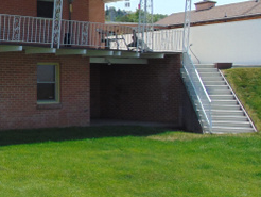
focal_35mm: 65
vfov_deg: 22.4
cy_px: 51
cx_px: -53
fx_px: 491
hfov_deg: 26.5
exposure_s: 1/160
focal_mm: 4.5
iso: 80
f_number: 7.7
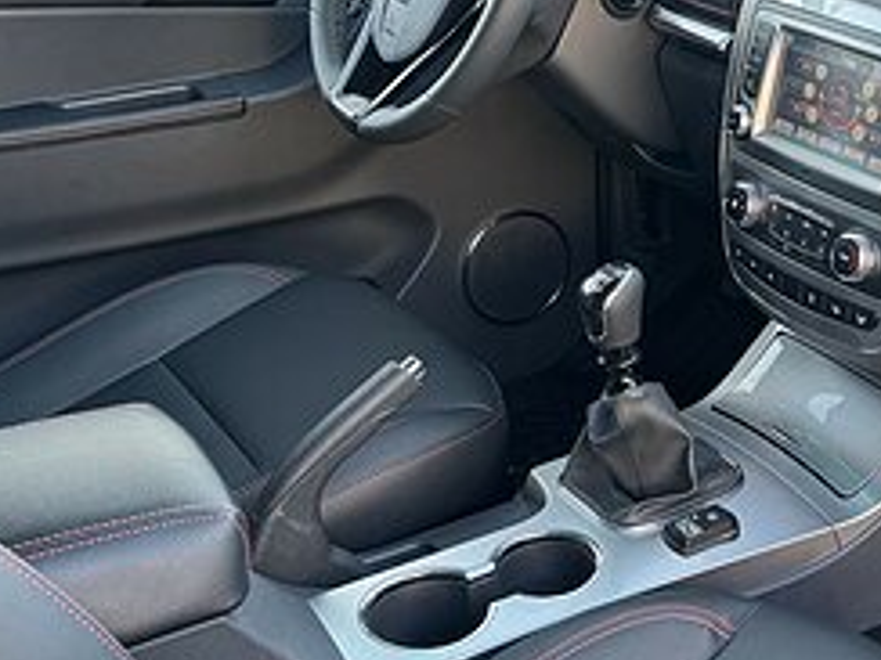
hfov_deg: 33.6
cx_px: 798
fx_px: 1374
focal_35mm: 54
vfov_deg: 27.0
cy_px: 391
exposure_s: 1/60
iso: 400
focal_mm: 6.76
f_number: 1.78
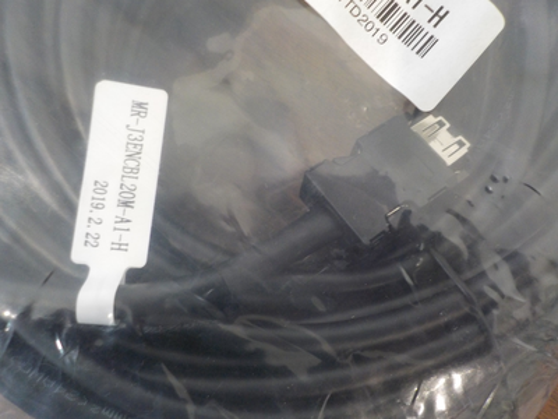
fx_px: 484
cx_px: 279
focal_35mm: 30
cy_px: 210
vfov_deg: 46.8
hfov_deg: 60.0
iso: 360
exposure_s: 1/30
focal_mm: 4.1
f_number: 3.3
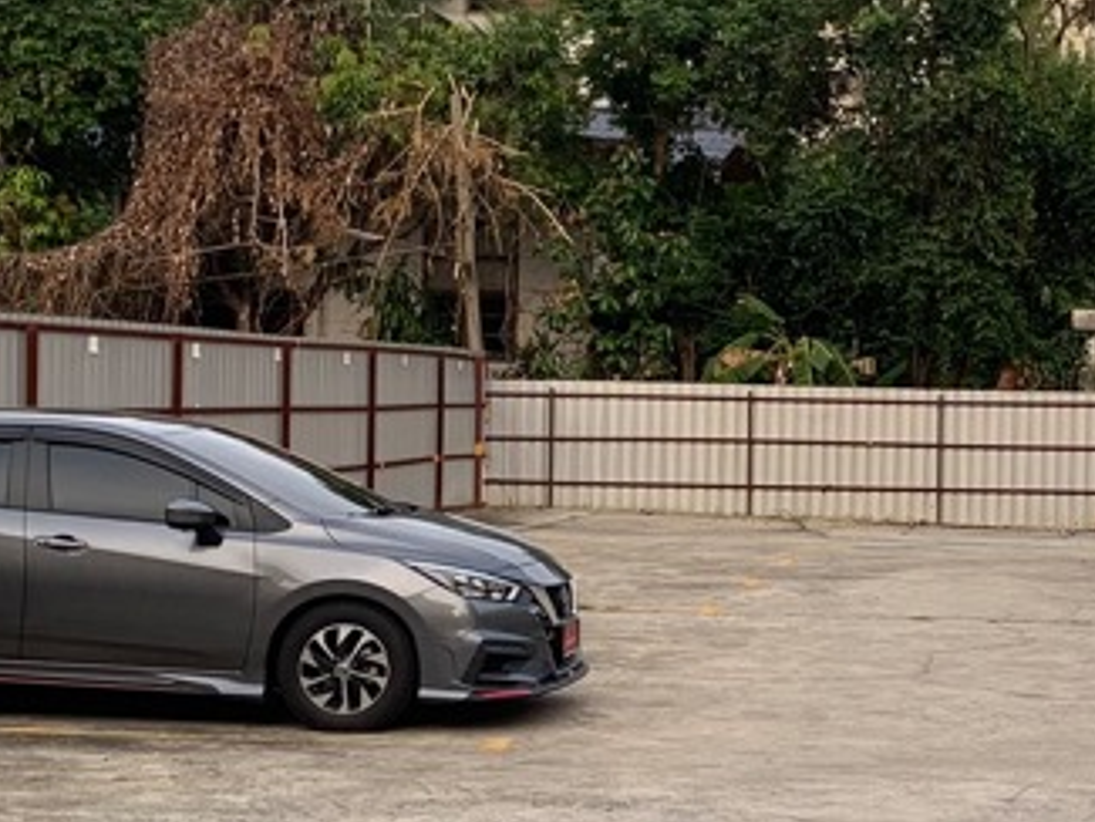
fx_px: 2532
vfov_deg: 18.4
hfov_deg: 23.8
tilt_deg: -1.4
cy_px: 478
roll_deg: -2.4
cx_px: 974
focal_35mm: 80
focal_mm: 4.25
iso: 32
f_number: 1.8
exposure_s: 1/122
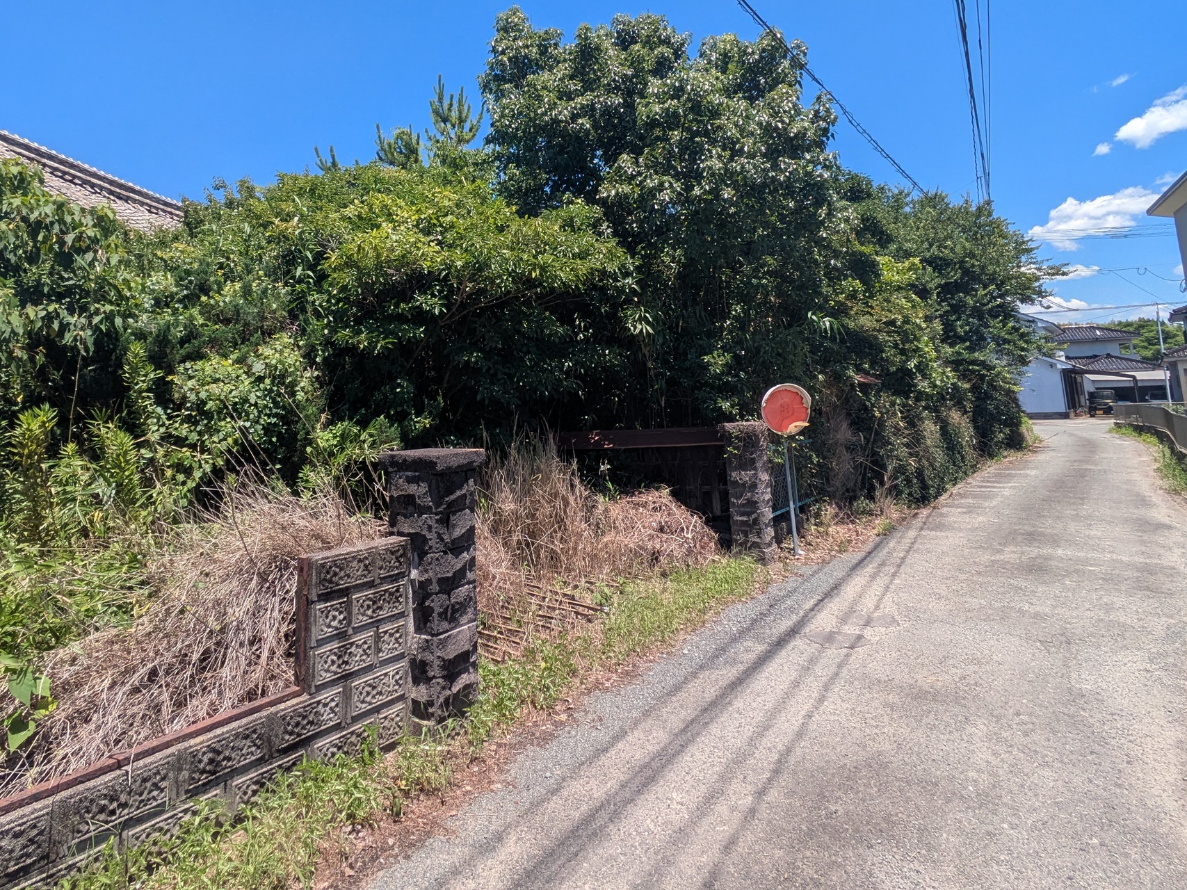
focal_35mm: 21
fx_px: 720
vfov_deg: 62.1
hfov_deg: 78.8
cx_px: 533
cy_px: 305
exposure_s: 1/1284
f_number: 2.2
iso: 47
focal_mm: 1.83
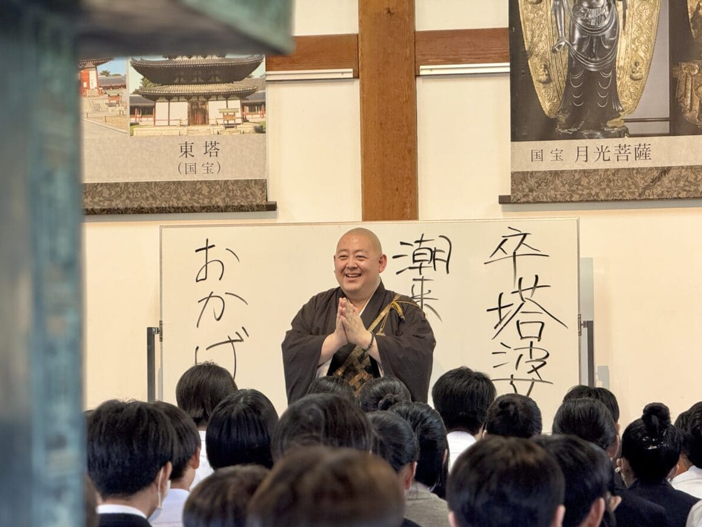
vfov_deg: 12.1
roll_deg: +0.9
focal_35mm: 122
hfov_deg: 16.1
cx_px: 355
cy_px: 267
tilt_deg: +1.0
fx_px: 2474
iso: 250
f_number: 2.8
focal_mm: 15.66
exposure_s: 1/80
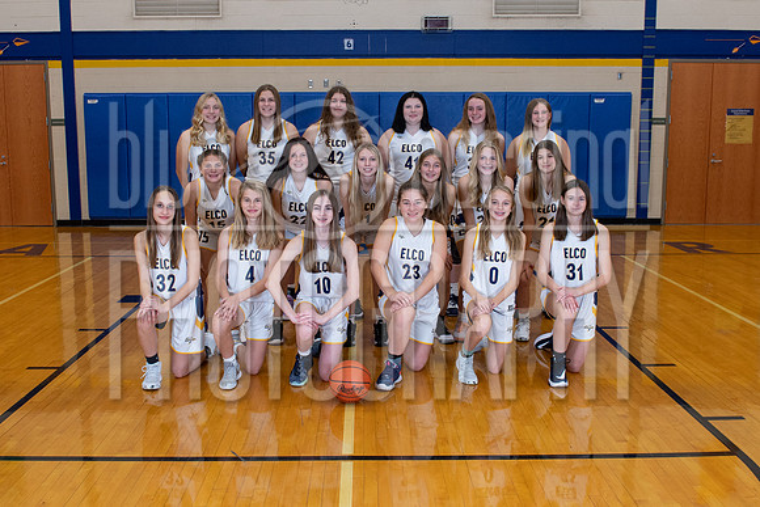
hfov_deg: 50.3
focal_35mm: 38
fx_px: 810
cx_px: 367
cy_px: 253
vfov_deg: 34.8
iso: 1250
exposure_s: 1/200
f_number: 5.6
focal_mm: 24
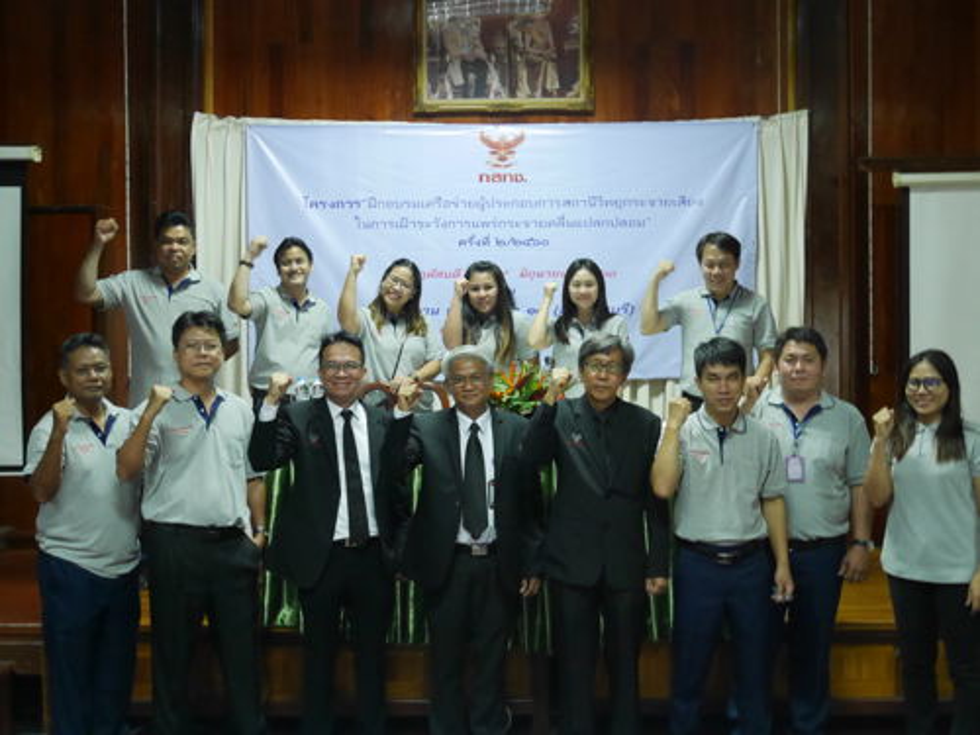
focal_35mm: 42
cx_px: 490
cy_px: 368
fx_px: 1189
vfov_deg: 34.3
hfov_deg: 44.8
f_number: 4.7
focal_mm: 21
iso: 3200
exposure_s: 1/25
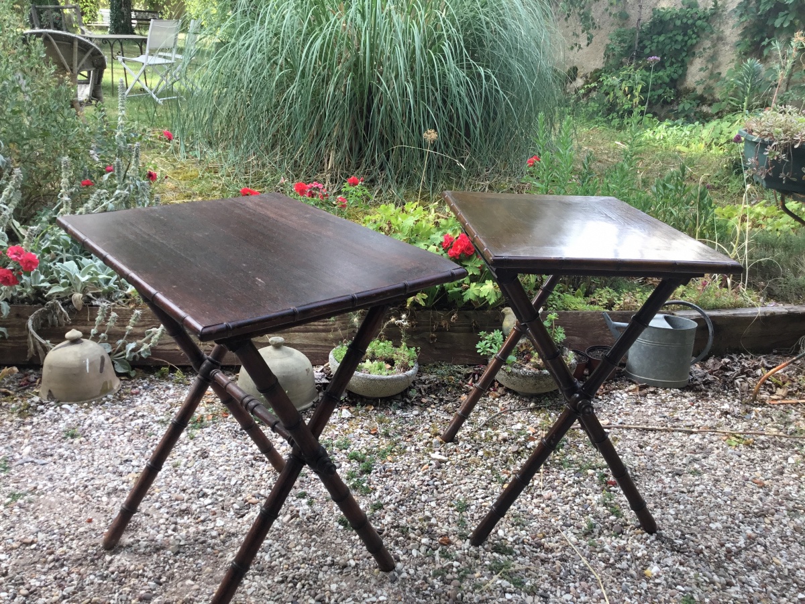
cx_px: 402
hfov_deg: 58.4
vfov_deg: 45.4
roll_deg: -2.4
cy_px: 302
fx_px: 721
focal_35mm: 31
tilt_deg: -20.3
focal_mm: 3.3
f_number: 2.4
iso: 25
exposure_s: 1/100
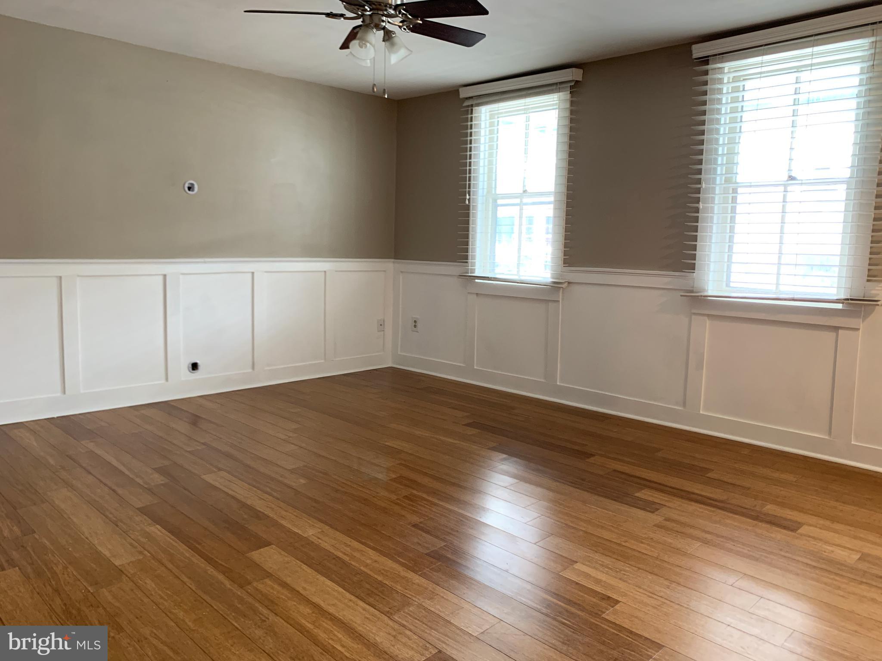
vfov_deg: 53.1
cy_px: 330
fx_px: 662
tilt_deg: -6.4
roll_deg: -1.7
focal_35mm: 26
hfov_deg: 67.3
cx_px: 441
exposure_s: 1/60
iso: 200
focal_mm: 4.25
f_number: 1.8
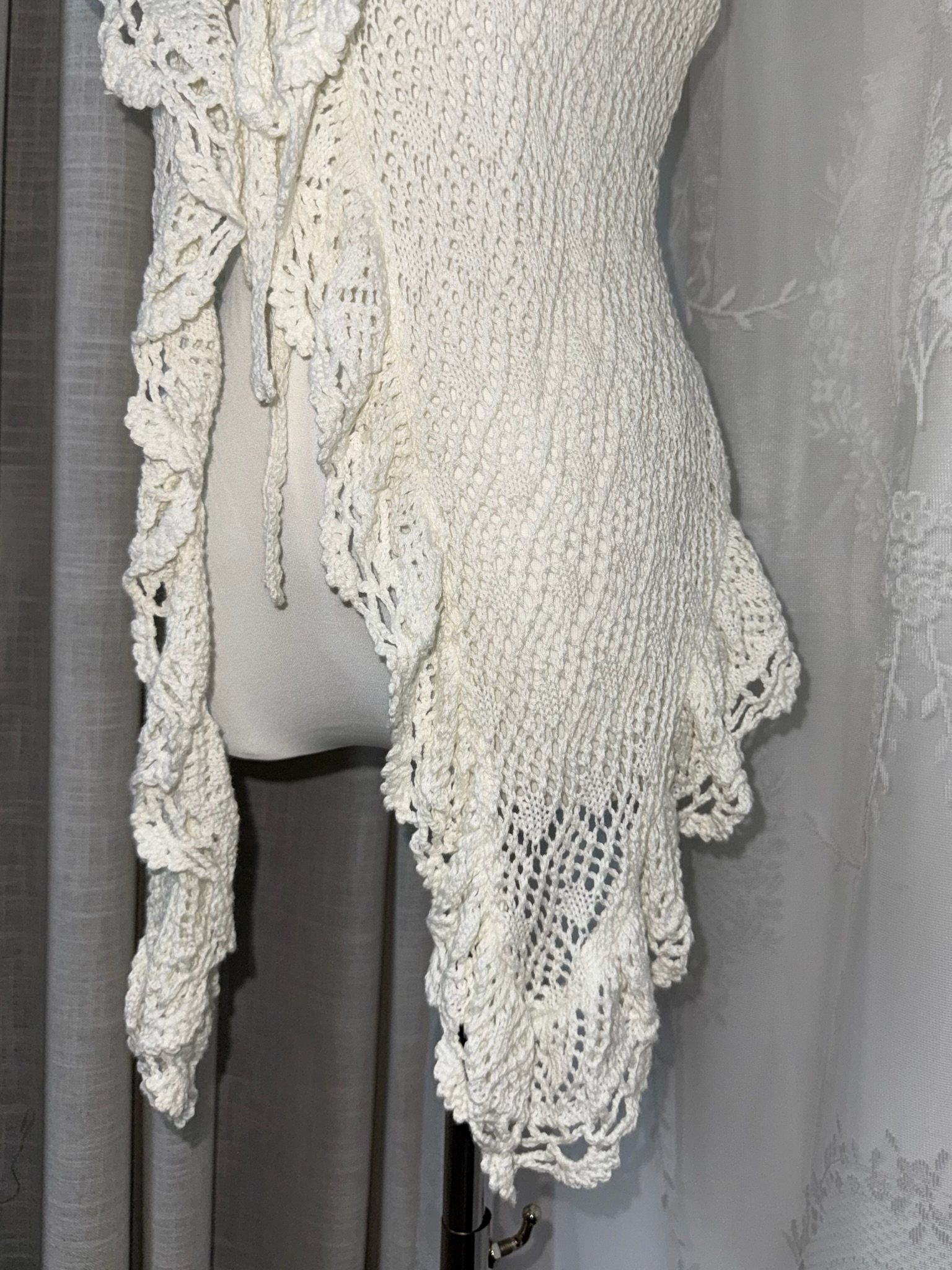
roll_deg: +0.1
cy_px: 635
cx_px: 476
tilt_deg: -3.9
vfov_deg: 71.6
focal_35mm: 24
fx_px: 880
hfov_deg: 56.8
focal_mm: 6.76
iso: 50
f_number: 1.78
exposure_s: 1/218
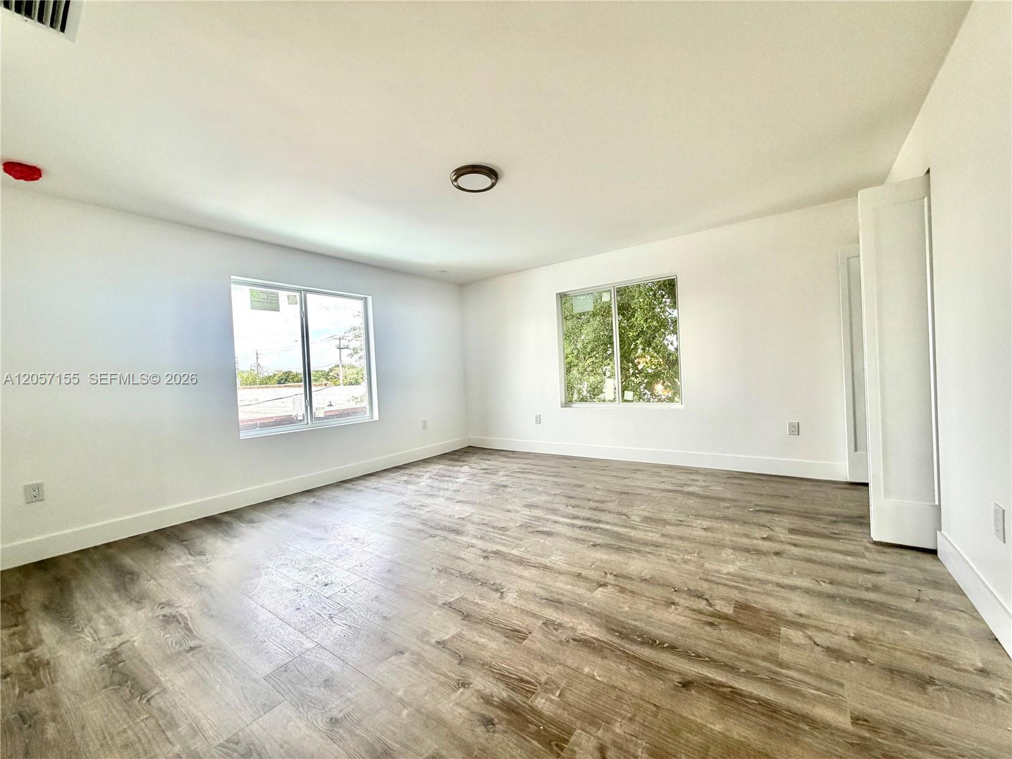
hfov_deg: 102.1
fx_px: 409
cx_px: 506
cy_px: 380
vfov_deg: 85.7
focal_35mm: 14
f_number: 2.2
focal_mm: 2.22
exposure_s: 1/231
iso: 64
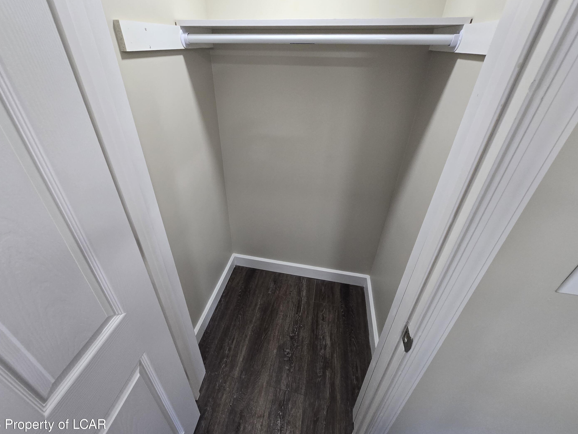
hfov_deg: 102.0
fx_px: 234
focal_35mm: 14
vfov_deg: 85.7
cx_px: 272
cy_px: 212
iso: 125
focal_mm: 2.2
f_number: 2.2
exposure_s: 1/60
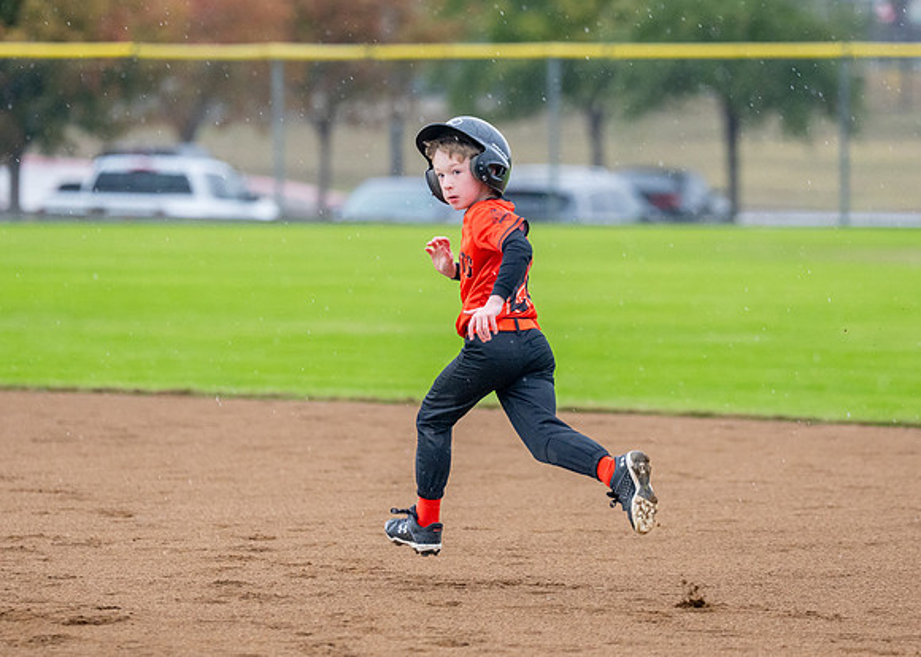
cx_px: 461
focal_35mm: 248
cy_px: 294
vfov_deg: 5.8
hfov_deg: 8.1
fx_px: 6491
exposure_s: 1/1000
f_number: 2.8
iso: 1600
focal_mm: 157
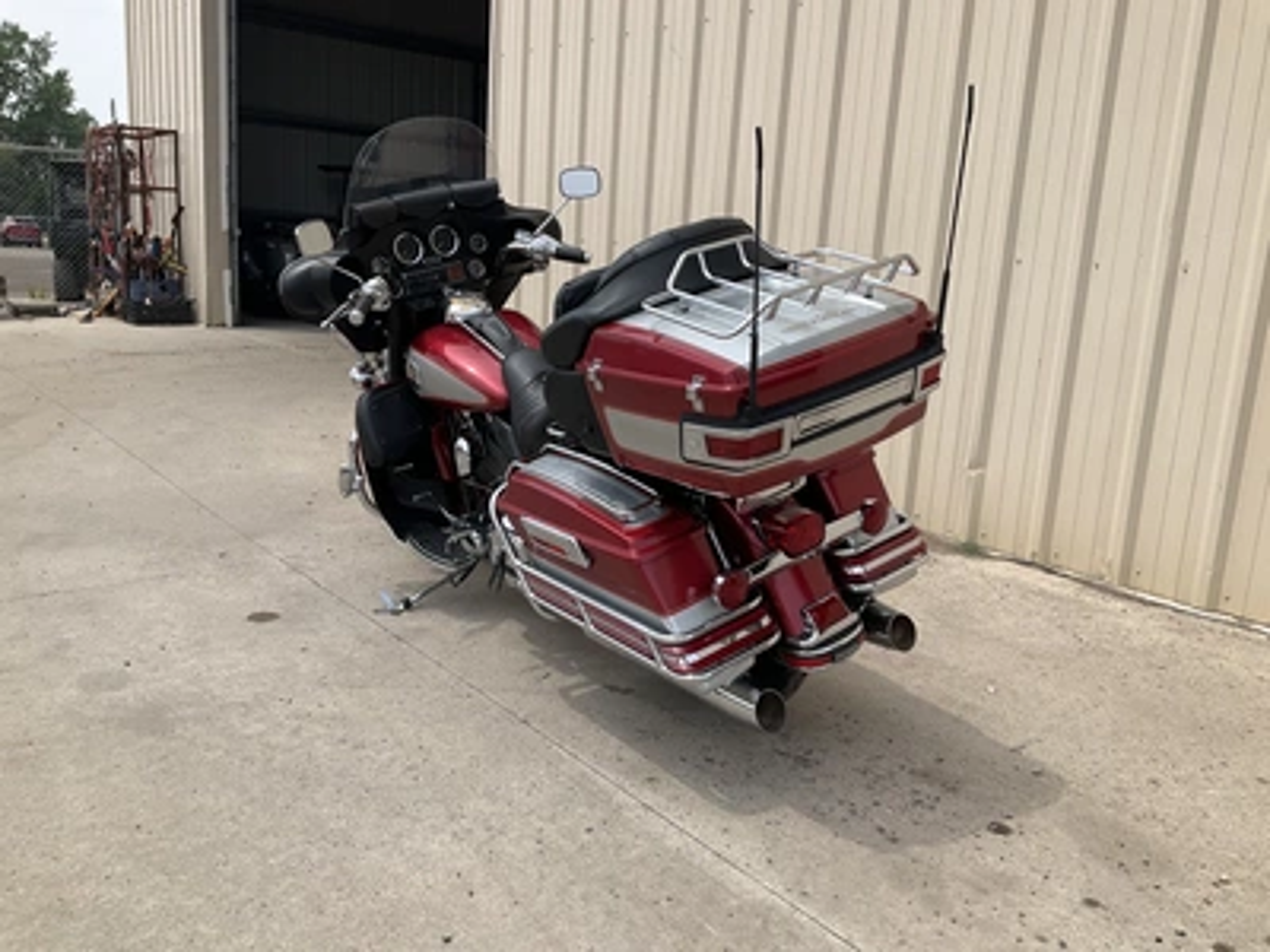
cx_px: 635
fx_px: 1064
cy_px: 476
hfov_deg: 61.7
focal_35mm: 29
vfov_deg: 48.2
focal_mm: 3
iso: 25
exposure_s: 1/1490
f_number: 1.8
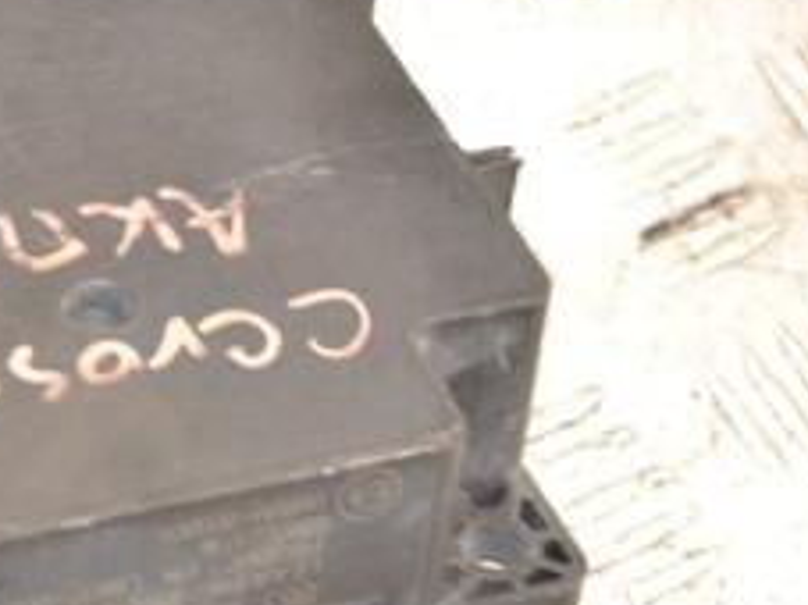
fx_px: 4269
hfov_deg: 10.6
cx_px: -238
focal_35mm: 183
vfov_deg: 8.1
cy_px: 317
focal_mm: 48
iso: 800
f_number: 4.8
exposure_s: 1/60
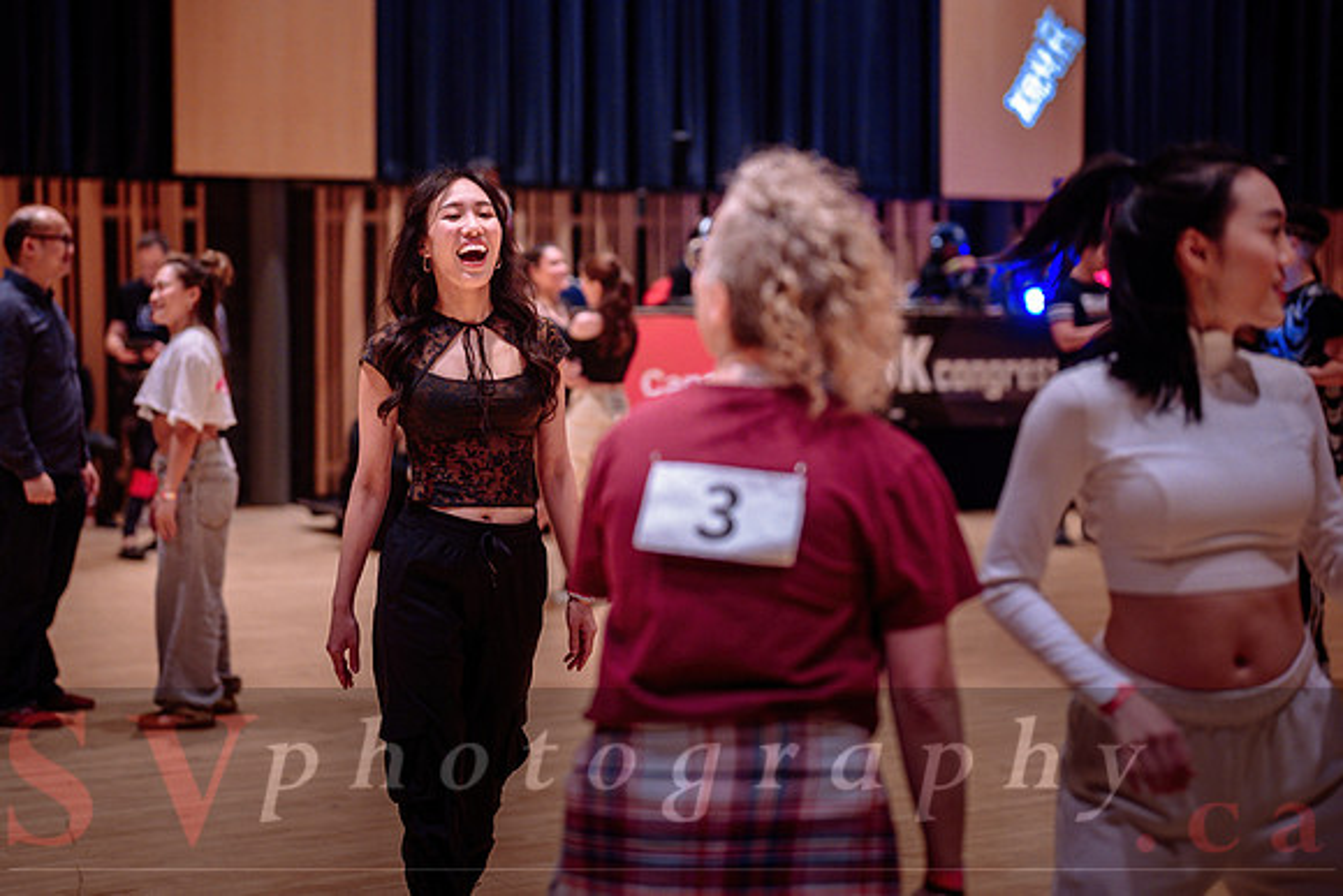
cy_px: 383
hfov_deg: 34.8
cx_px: 586
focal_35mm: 57
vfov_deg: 23.7
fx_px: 2137
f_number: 1.4
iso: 1600
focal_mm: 50
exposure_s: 1/200
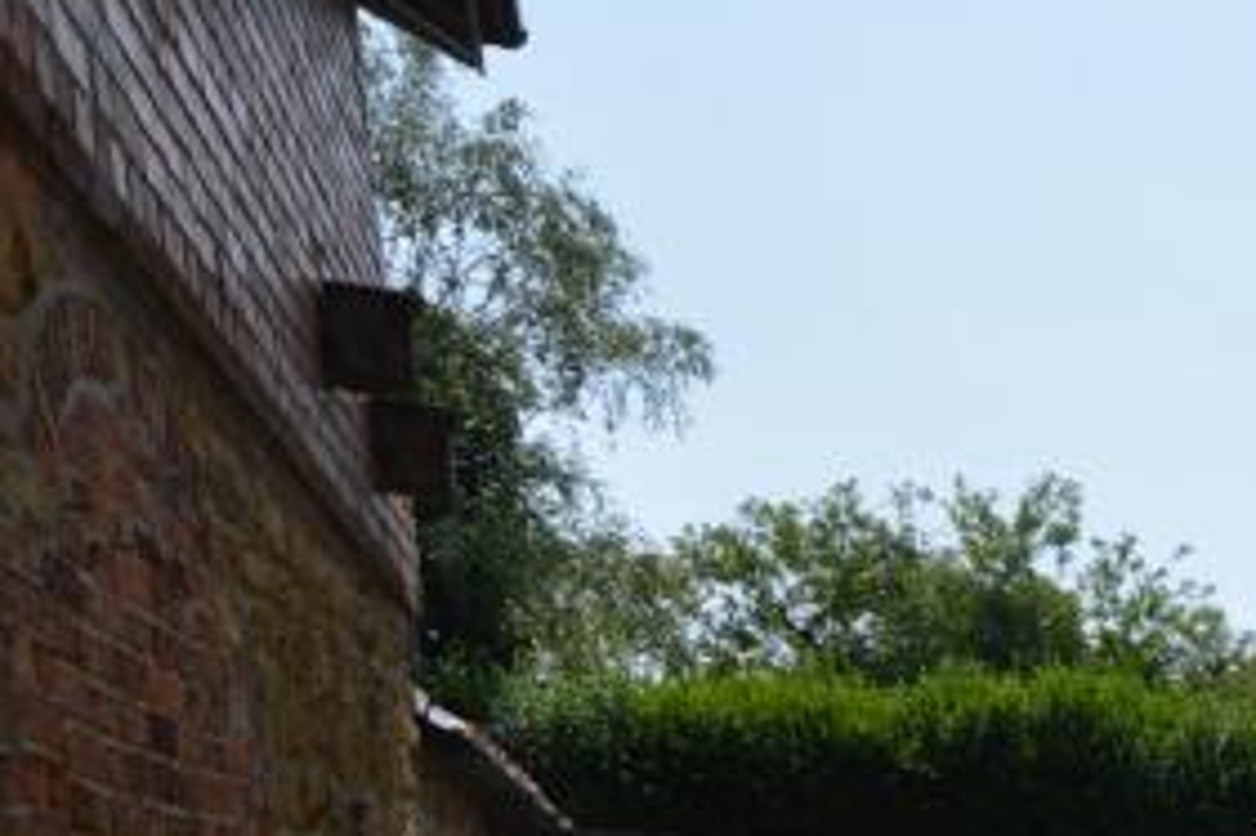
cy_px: 1402
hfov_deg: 24.6
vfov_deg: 18.1
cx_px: 1895
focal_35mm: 63
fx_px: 2194
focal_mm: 11.5
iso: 100
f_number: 8
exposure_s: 1/250
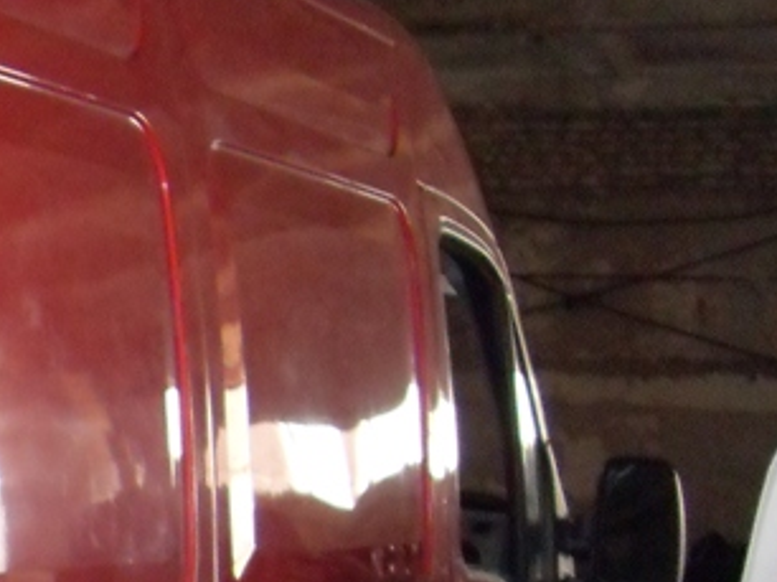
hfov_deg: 14.6
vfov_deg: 11.6
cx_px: -455
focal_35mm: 124
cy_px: 785
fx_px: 2781
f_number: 2.8
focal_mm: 6.3
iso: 320
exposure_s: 1/45
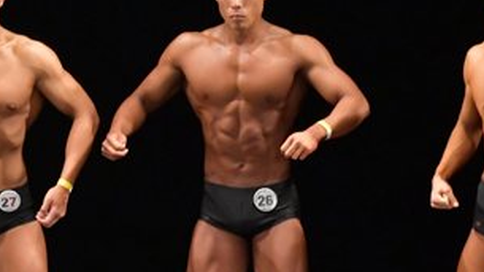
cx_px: -50
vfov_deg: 1.9
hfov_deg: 3.4
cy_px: 218
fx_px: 8194
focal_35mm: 639
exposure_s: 1/400
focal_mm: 160
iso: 6400
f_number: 5.6
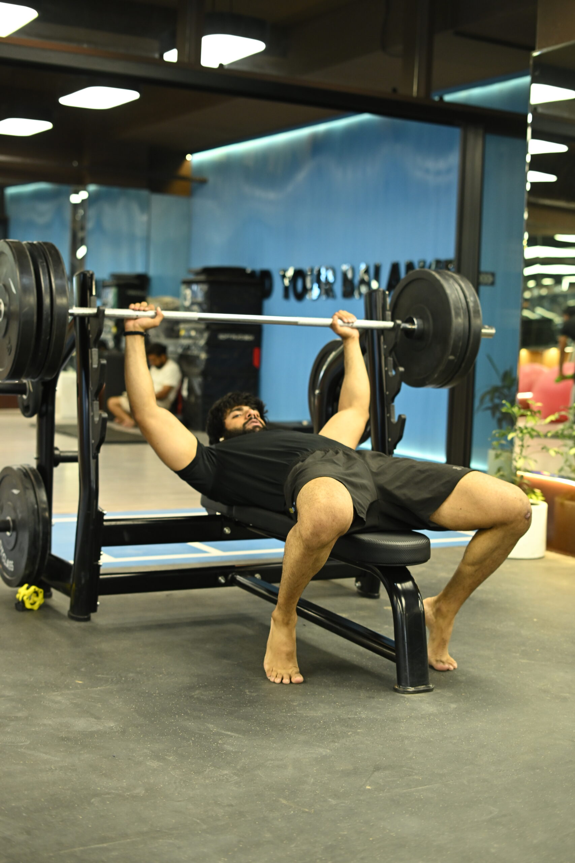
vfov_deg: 39.6
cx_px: 288
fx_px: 1198
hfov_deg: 27.0
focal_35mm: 50
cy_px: 432
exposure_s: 1/125
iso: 1600
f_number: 2.8
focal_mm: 50
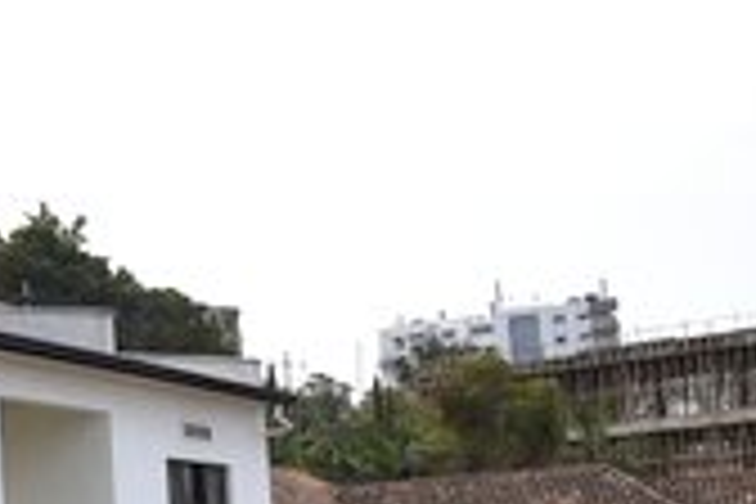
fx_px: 1617
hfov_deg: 24.3
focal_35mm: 77
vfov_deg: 17.4
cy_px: 479
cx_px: -112
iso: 100
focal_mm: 10
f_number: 8
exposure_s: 1/100
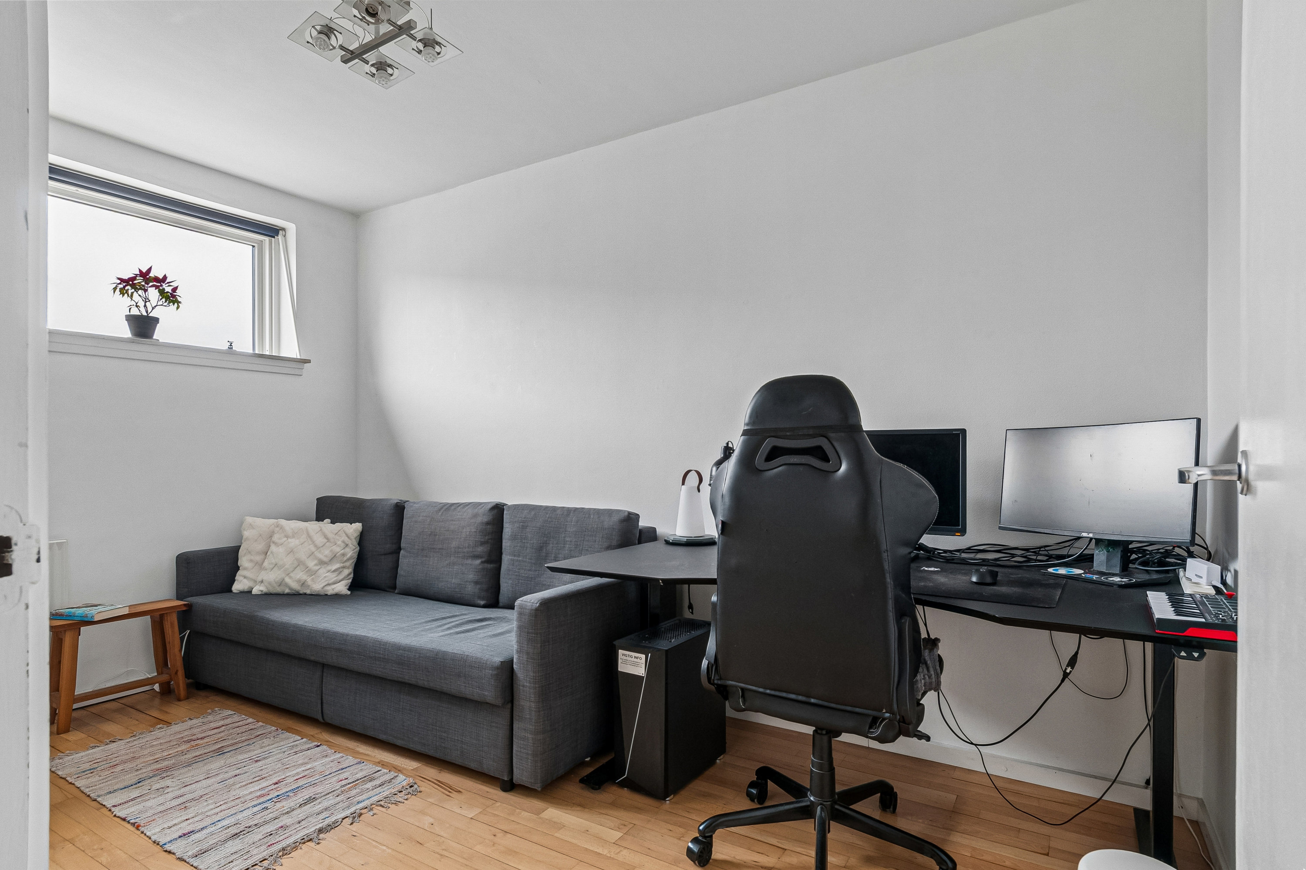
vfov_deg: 67.4
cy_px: 435
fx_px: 653
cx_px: 653
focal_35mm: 18
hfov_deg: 90.0
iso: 200
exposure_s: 1/8
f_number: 10
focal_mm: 12
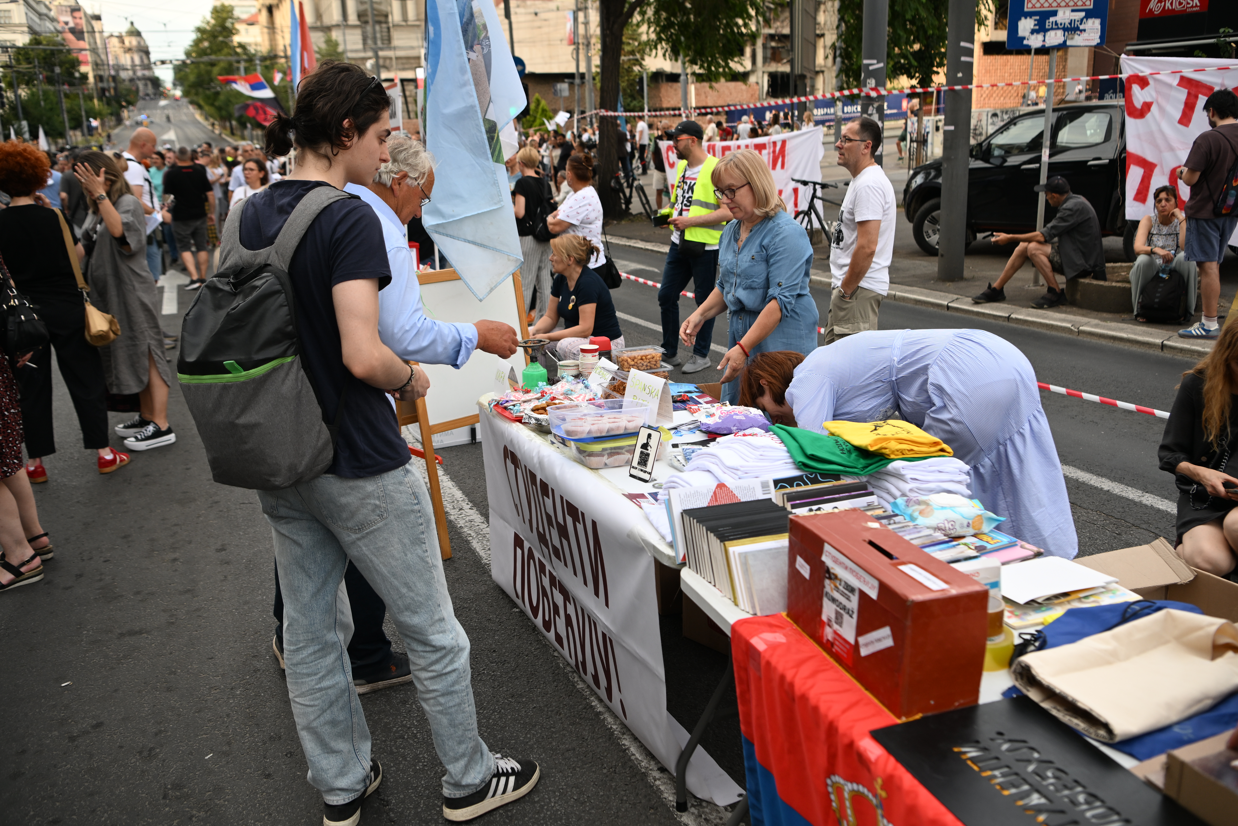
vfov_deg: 42.3
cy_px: 413
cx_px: 619
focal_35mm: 31
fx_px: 1066
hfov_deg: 60.3
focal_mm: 31
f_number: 4
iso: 400
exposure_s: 1/250
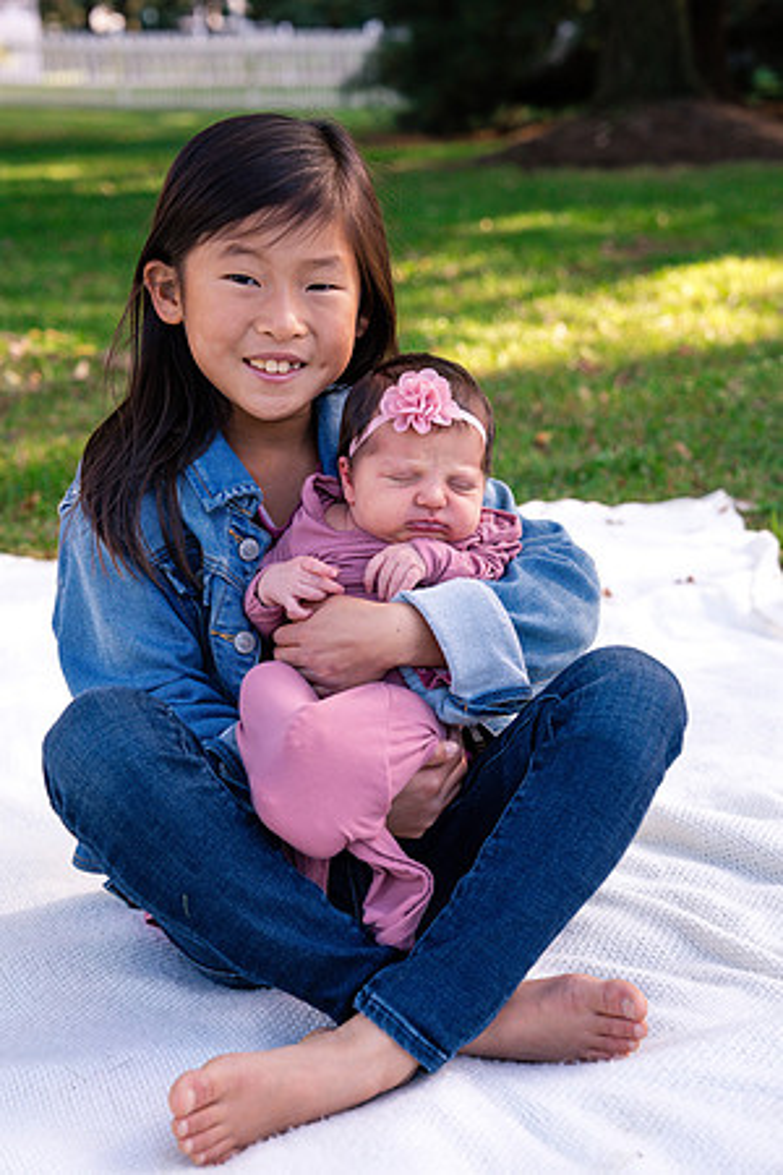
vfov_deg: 28.8
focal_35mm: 70
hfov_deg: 19.5
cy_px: 588
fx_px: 2284
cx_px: 392
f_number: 5.6
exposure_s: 1/400
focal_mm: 70
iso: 640
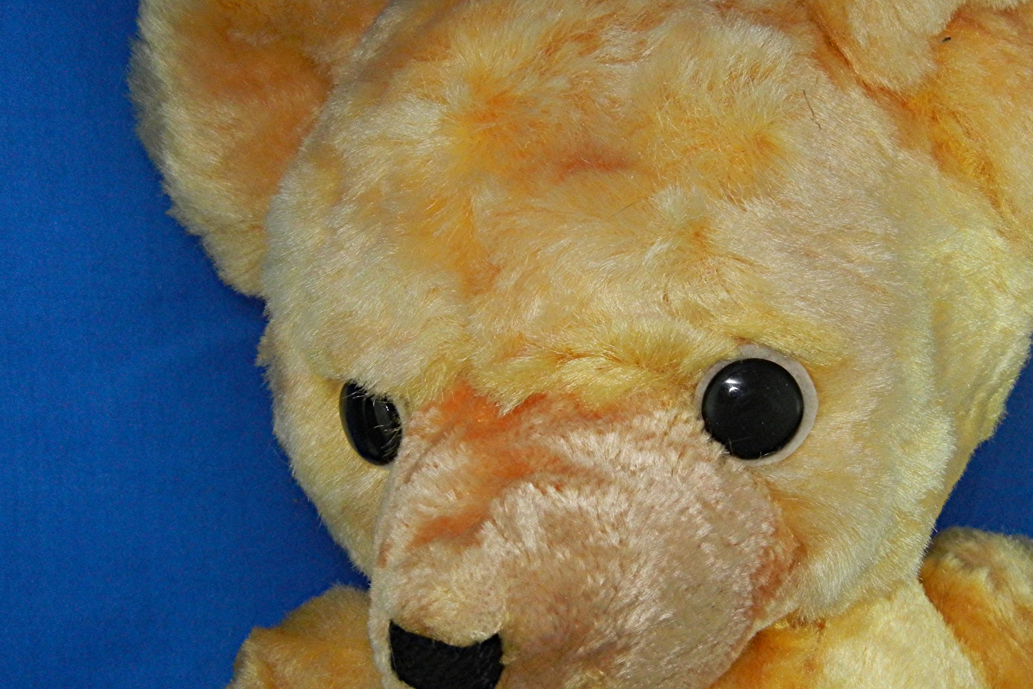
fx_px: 1521
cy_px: 329
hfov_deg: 37.5
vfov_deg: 25.5
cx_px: 560
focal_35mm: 53
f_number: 7.4
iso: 419
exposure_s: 1/30
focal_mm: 7.1
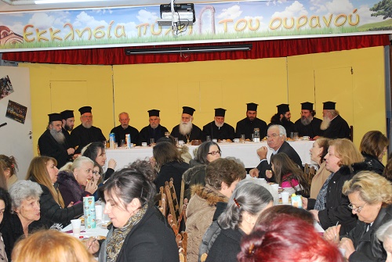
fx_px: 622
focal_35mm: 57
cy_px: 131
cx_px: 196
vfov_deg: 23.9
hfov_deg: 35.0
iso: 800
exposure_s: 1/60
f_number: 5.3
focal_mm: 38
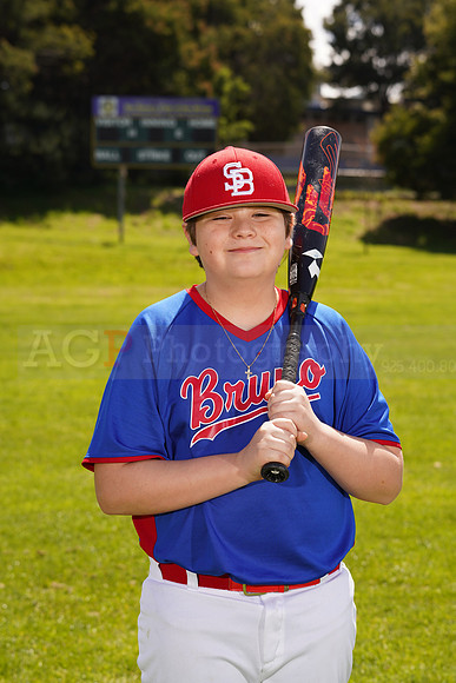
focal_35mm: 100
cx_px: 228
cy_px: 342
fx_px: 1899
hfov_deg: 13.7
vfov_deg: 20.4
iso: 100
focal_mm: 100
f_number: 9
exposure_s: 1/160
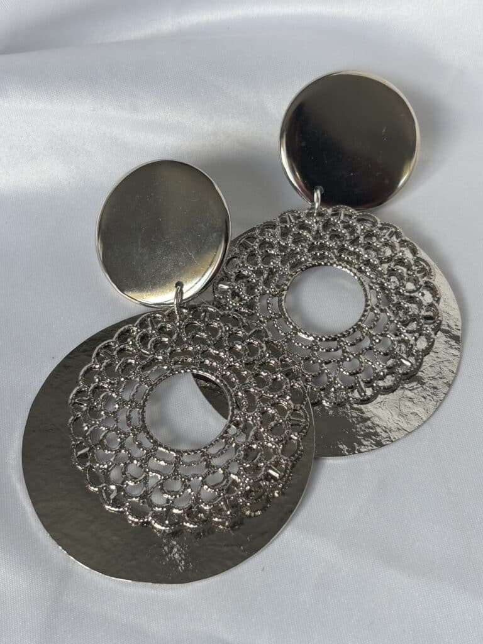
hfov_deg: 28.0
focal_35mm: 52
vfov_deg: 36.8
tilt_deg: -60.5
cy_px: 322
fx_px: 967
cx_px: 242
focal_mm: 5.96
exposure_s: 1/256
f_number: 1.6
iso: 32
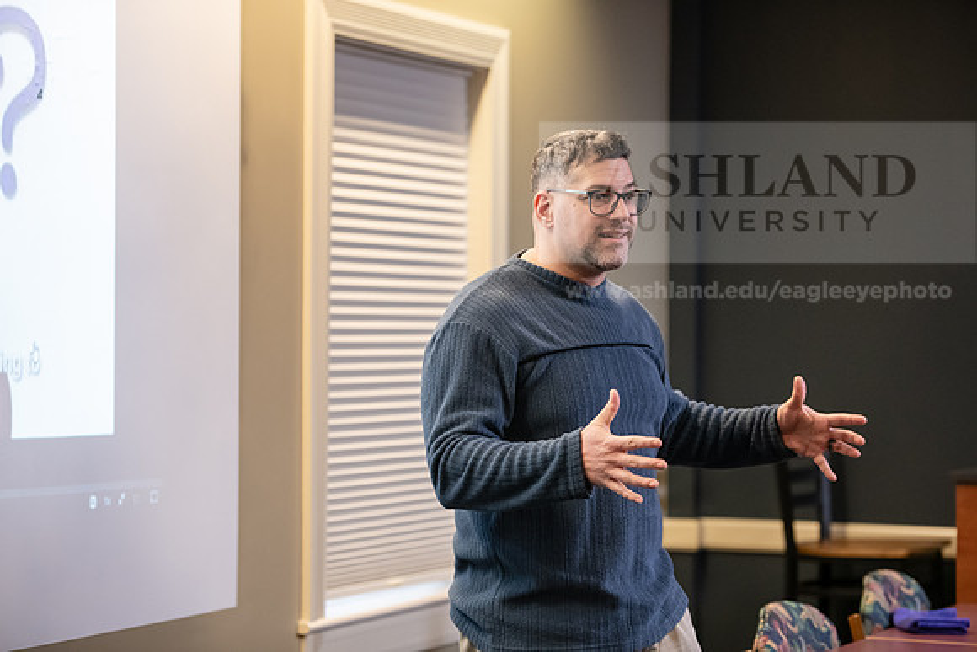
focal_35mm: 105
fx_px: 2850
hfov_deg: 19.5
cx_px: 488
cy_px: 326
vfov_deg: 13.0
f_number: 2.8
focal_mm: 105
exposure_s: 1/250
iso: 2500
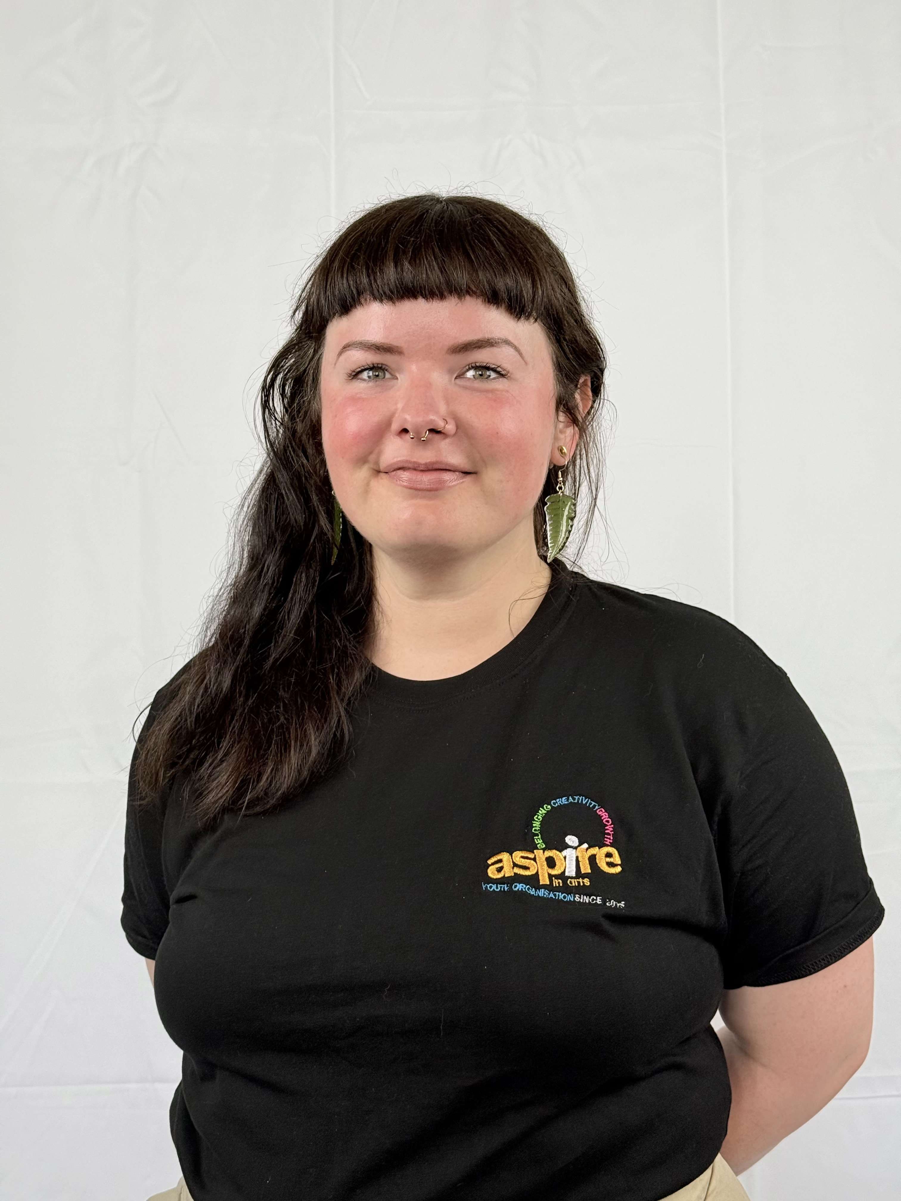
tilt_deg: -1.9
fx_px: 1666
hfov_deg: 30.3
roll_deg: -0.2
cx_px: 450
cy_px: 600
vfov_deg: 39.7
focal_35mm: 48
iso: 100
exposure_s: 1/100
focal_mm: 6.76
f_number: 1.78
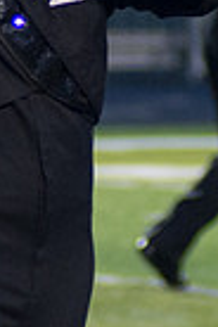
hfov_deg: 1.5
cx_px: -164
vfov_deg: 2.3
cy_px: 25
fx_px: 8165
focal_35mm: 899
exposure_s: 1/160
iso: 2200
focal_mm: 105
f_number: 2.8
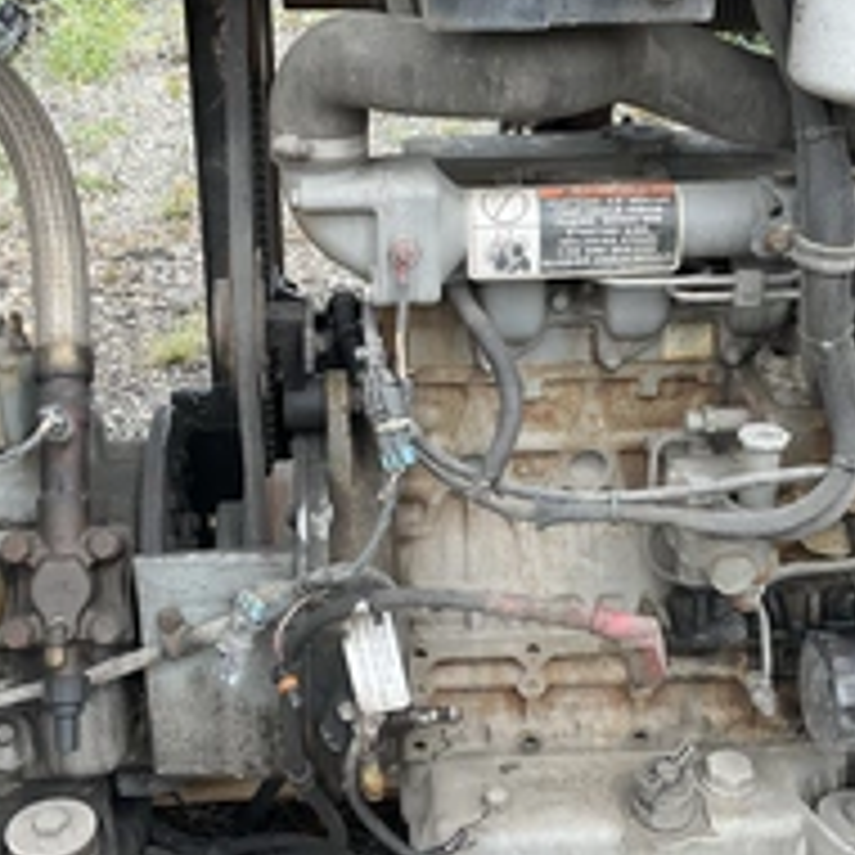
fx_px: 1509
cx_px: 432
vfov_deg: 31.6
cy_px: 423
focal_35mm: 54
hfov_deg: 31.6
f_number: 1.8
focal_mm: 3
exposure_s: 1/291
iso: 25
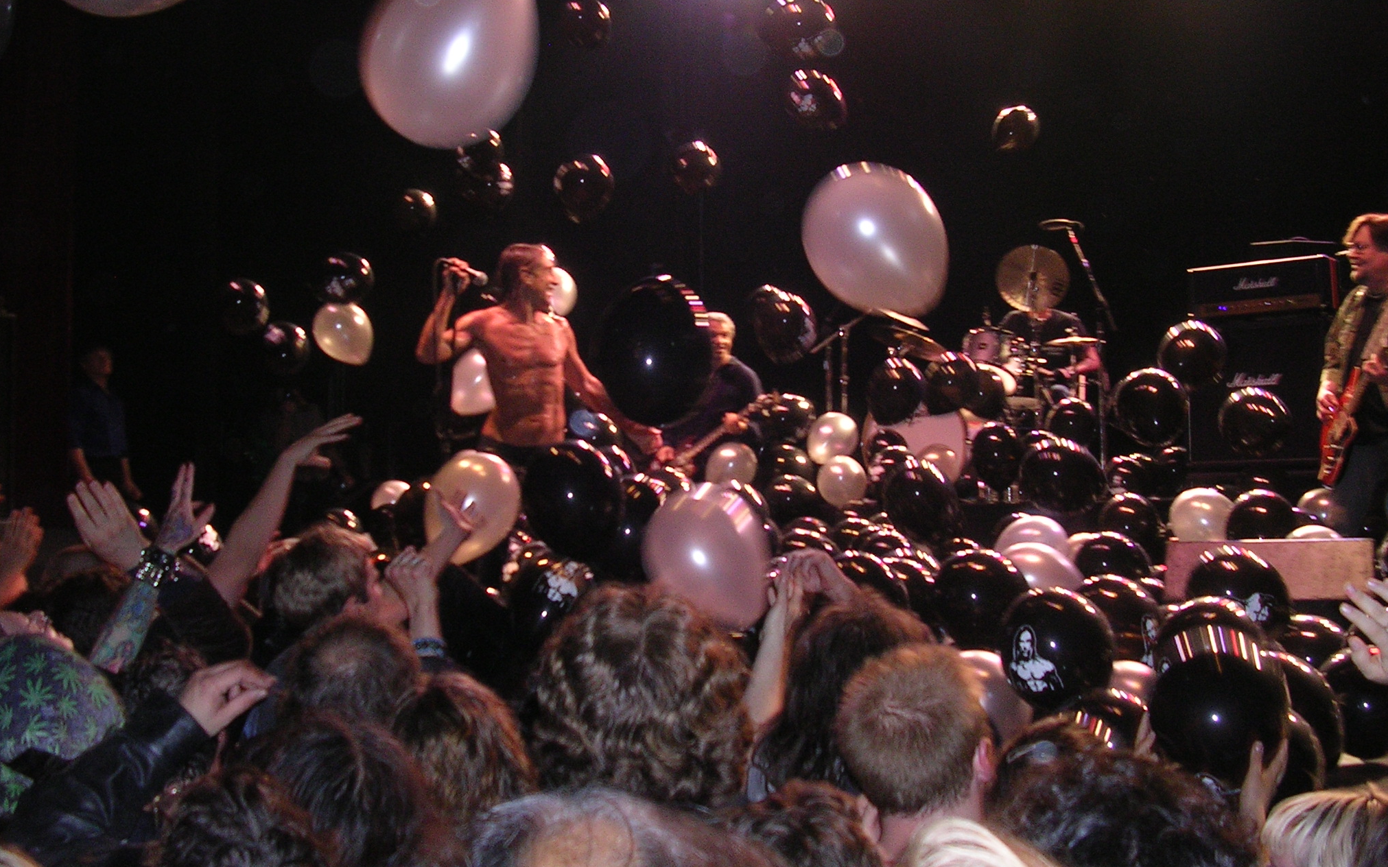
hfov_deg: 45.3
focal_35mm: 44
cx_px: 701
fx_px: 1664
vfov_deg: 29.2
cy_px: 376
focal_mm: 6.2
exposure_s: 1/60.1
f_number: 2.9
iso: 98
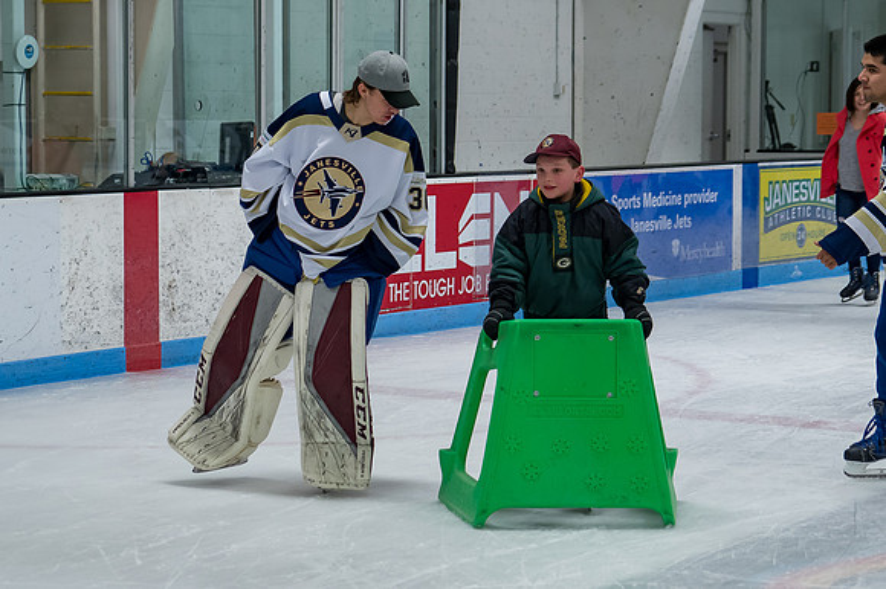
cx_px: 435
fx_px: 2522
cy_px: 296
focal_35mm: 103
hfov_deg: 19.9
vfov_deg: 13.3
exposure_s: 1/320
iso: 800
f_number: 4
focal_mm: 55
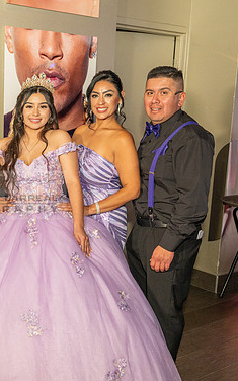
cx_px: -19
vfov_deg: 45.3
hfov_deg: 27.0
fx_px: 457
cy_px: 195
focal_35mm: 44
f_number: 4
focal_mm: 28
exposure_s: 1/125
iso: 1000
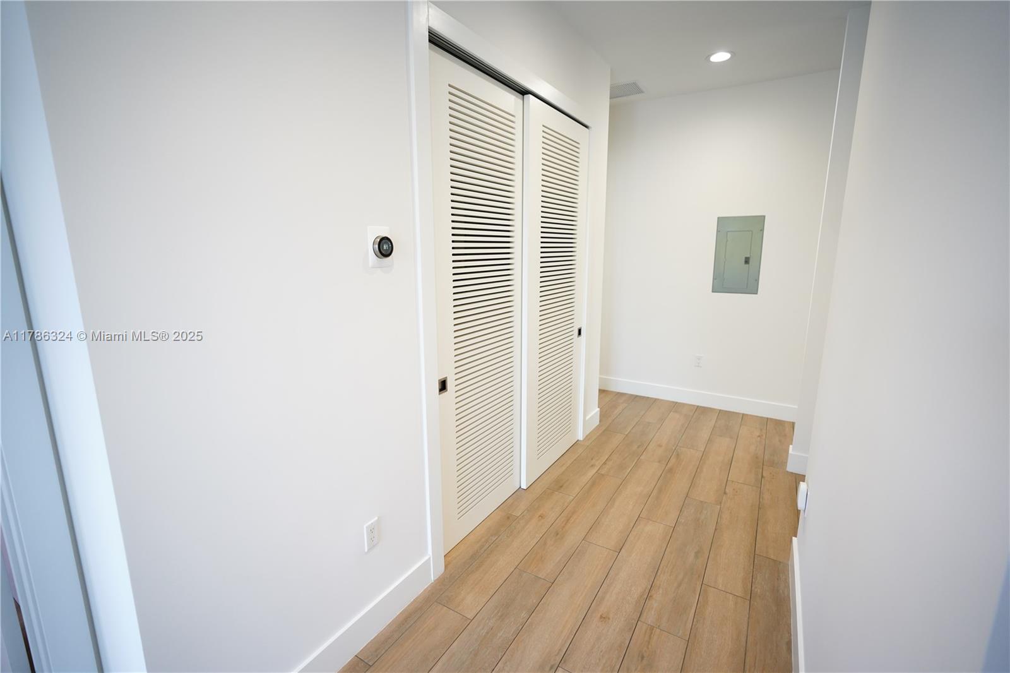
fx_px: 449
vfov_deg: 73.7
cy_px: 336
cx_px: 505
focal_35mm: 16
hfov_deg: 96.7
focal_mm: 16
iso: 1250
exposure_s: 1/200
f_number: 2.8
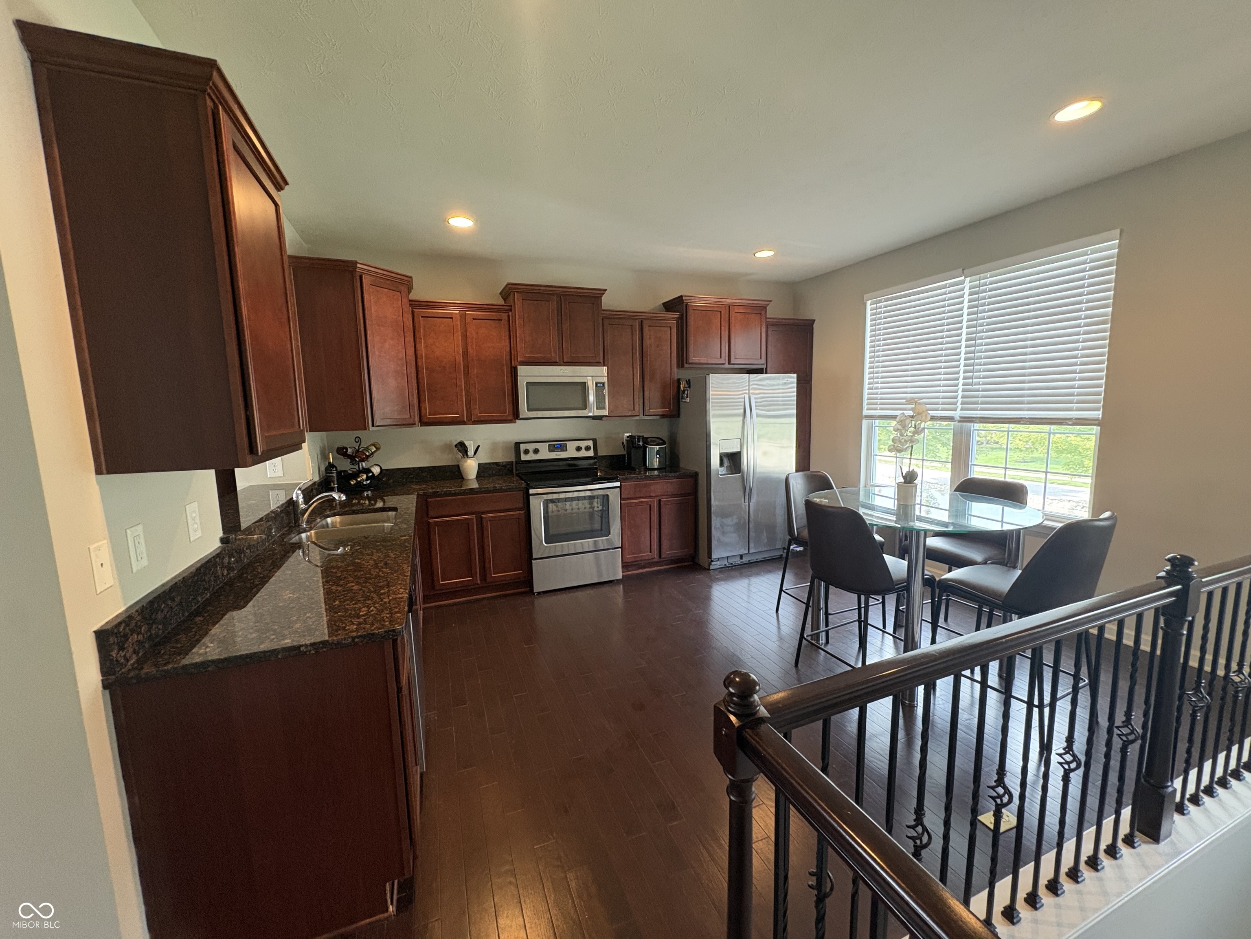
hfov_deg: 102.1
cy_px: 470
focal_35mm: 14
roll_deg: +1.2
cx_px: 626
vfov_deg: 85.7
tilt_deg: -7.5
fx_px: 506
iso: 500
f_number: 2.2
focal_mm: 2.22
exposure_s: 1/60
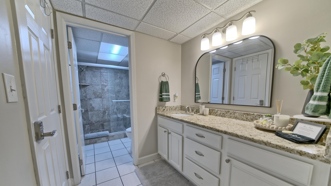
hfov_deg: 110.8
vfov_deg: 77.7
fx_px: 114
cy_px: 110
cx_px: 164
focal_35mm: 13
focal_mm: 12
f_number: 8
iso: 500
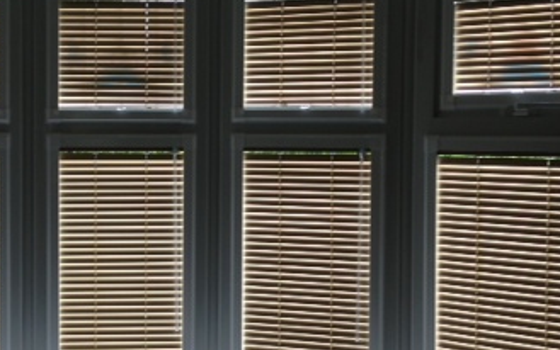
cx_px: 140
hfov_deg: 29.7
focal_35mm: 68
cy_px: 168
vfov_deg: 19.2
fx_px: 1038
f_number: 2.4
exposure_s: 1/30
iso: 50
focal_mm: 4.13
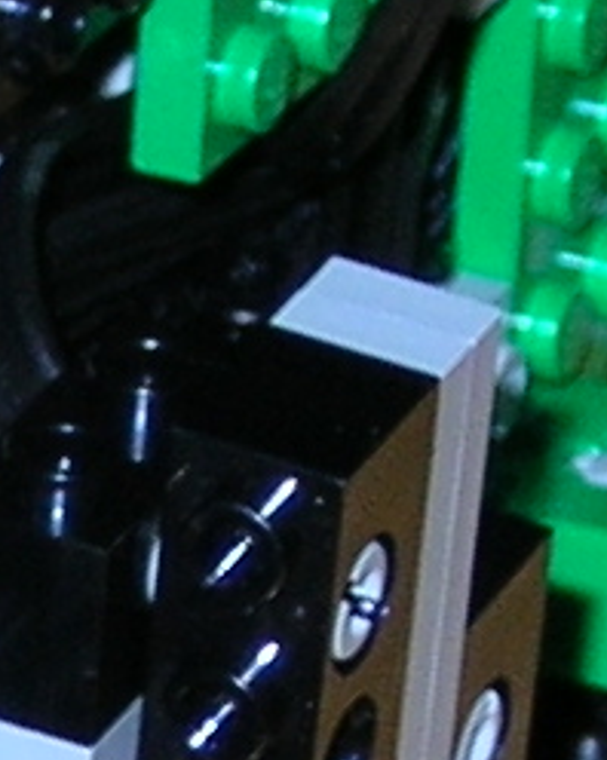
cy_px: 984
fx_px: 12973
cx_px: -641
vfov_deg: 3.3
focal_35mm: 577
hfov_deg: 2.7
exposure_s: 1/120
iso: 50
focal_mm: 10.6
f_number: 3.2
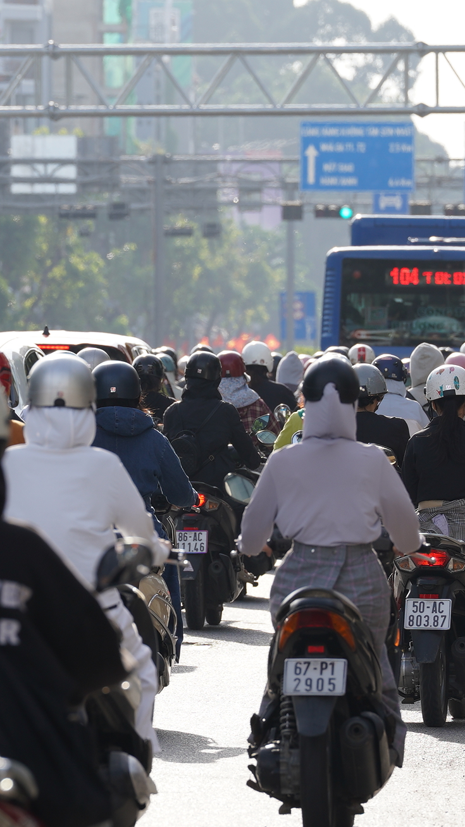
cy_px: 414
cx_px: 225
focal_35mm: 473
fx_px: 10370
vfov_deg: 4.6
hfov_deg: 2.6
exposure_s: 1/250
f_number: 6.3
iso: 100
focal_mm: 200
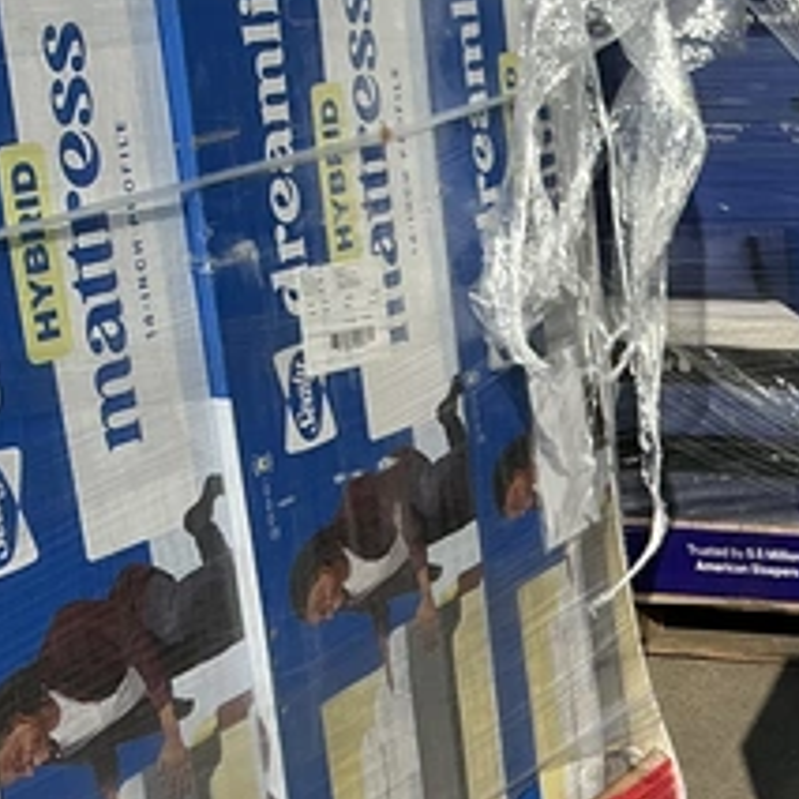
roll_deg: +0.9
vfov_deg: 19.5
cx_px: 1155
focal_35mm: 87
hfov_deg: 18.0
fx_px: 2272
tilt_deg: -20.6
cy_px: 756
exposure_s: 1/1912
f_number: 1.8
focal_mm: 3
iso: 25
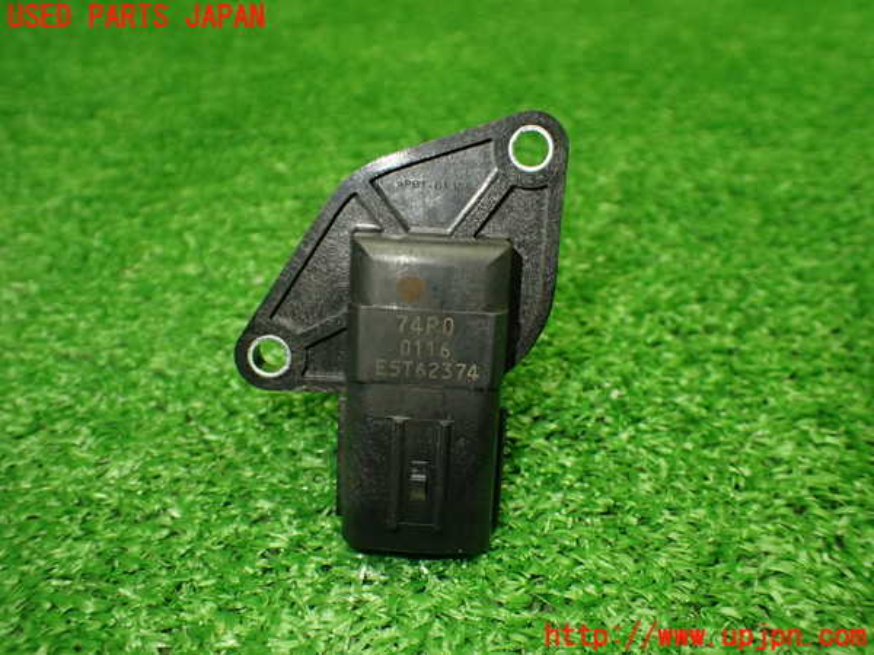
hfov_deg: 60.0
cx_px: 437
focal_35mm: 30
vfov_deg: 46.8
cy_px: 328
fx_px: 757
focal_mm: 5.4
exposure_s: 1/125
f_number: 2.3
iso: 400
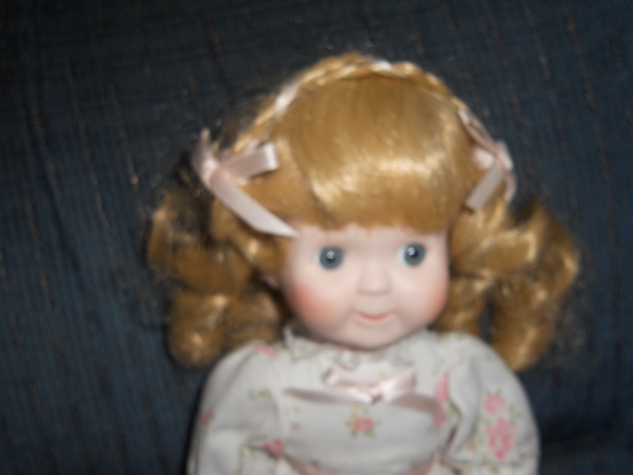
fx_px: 585
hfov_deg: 56.8
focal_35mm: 32
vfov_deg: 44.2
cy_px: 238
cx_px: 316
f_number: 8.8
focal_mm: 5.8
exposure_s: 1/25
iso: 80
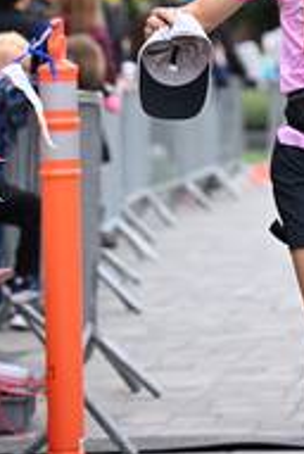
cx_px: 336
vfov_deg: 7.9
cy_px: -29
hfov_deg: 5.3
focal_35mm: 259
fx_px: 3269
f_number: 2.8
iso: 640
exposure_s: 1/2000
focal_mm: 90
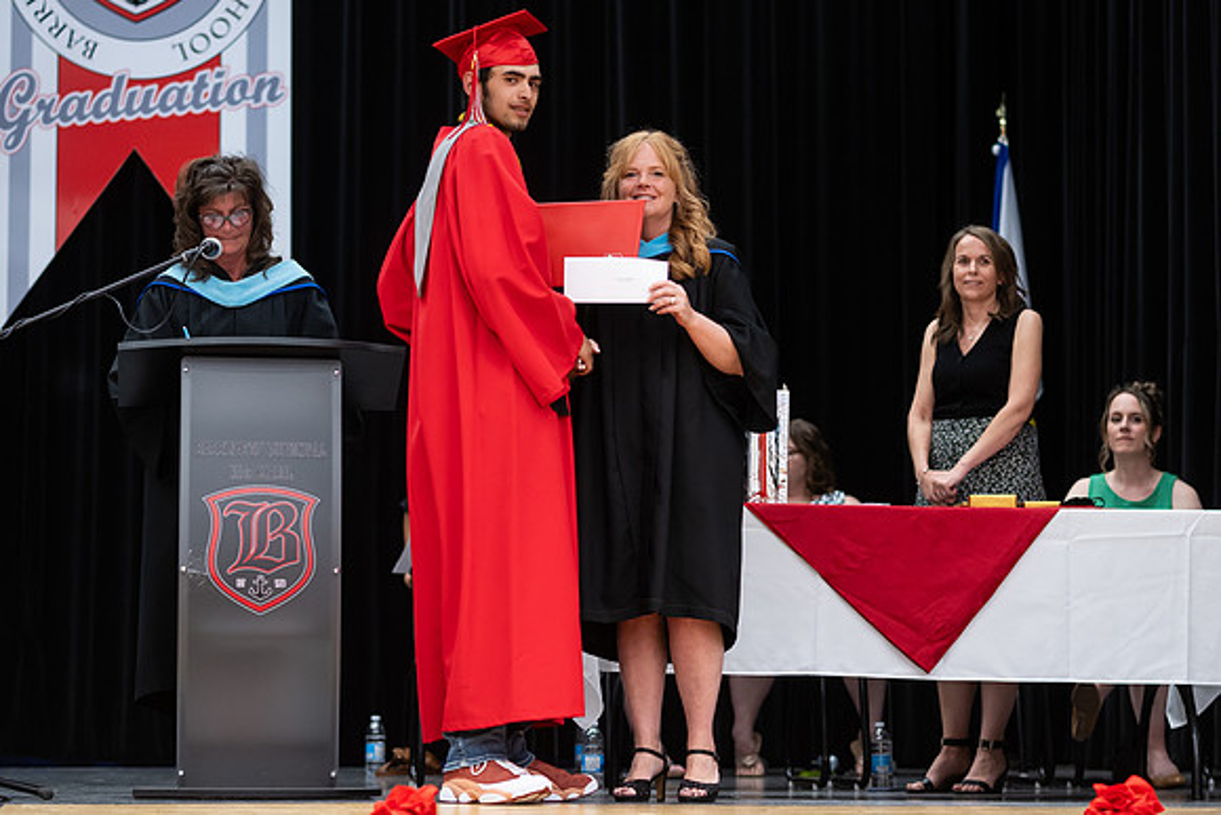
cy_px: 489
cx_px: 611
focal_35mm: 105
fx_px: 3558
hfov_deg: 19.5
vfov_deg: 13.1
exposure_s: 1/200
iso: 1000
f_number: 2.8
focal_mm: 85
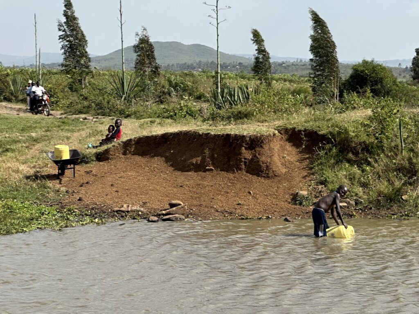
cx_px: 210
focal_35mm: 77
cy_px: 157
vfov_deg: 19.1
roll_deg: -1.0
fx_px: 932
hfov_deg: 25.3
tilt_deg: -1.5
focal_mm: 9
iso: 32
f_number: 2.8
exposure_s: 1/797
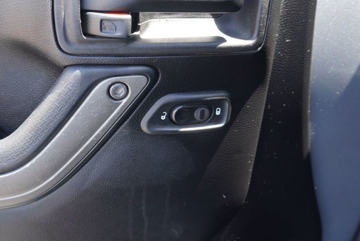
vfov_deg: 42.2
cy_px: 94
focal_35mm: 31
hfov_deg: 59.3
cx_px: 130
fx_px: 310
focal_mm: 16
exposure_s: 1/60
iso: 160
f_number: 4
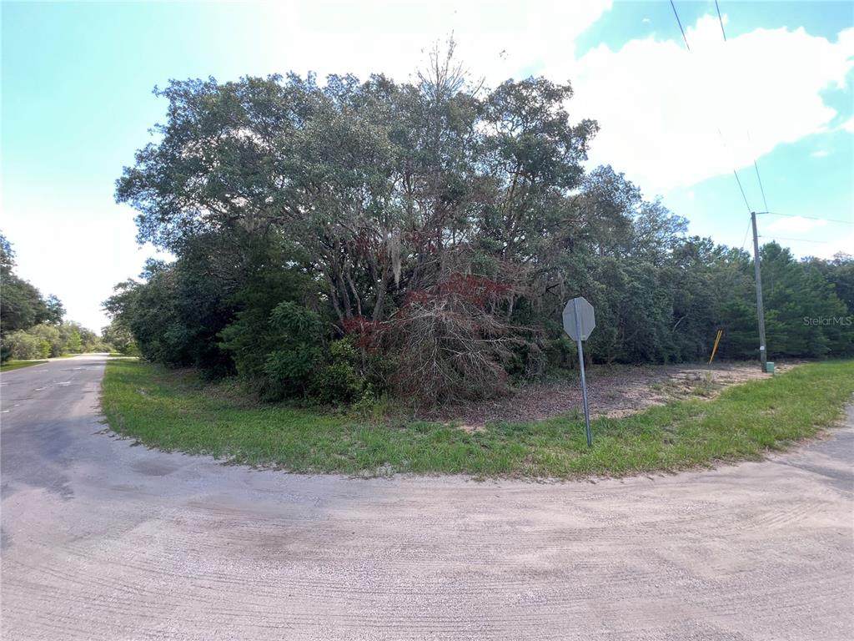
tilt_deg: +4.9
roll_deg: +1.0
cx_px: 427
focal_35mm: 13
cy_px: 320
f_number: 1.8
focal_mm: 1.57
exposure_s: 1/99
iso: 32
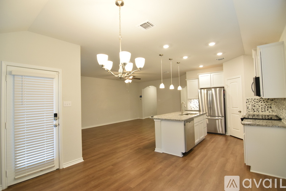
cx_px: 143
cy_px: 96
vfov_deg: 72.1
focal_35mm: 16
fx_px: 131
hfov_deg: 95.0
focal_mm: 11
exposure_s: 1/60
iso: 800
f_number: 4
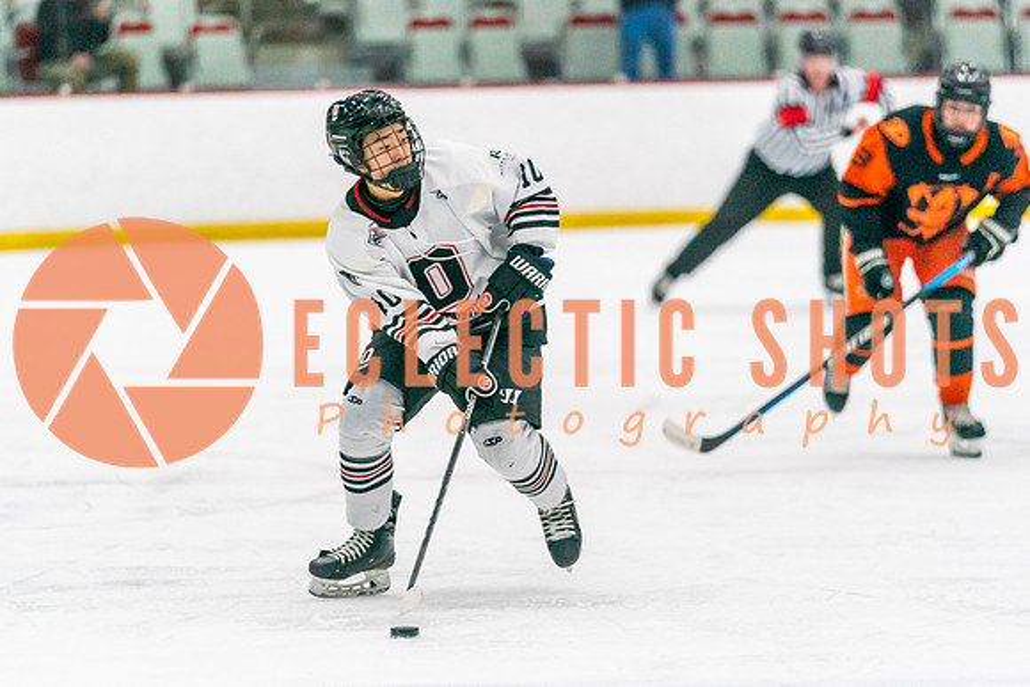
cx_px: 468
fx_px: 7762
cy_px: 395
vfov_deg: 5.1
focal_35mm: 271
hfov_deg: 7.6
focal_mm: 200
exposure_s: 1/1250
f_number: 2.8
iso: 3200
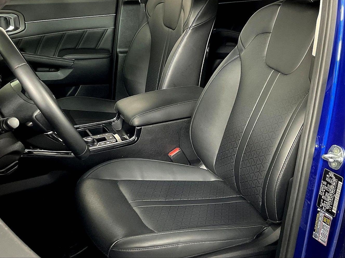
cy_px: 103
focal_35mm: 35
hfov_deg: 52.6
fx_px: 349
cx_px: 158
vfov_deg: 40.5
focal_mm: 3
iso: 250
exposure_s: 1/60
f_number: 1.8
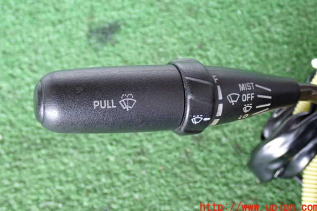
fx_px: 440
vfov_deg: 27.0
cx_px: 160
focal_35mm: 50
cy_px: 93
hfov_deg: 39.6
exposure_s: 1/50
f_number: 3.1
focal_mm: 8.4
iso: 500
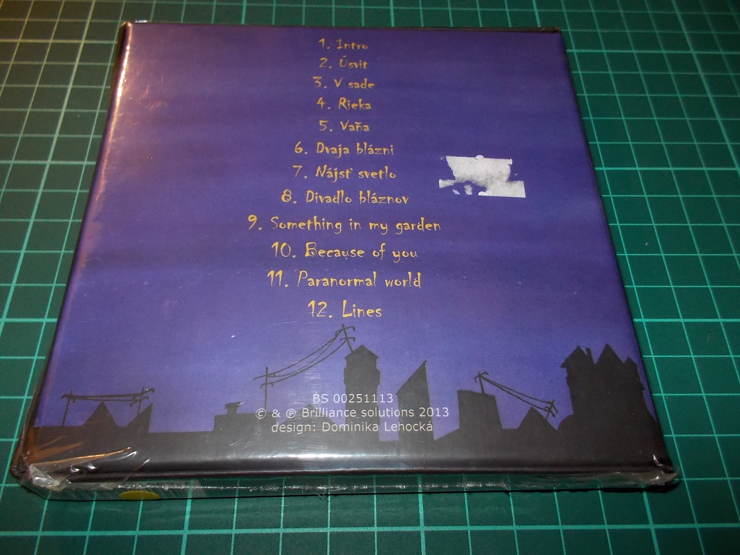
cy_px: 278
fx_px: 620
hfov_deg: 61.7
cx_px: 370
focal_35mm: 29
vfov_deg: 48.2
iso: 200
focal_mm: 4.1
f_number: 3.3
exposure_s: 1/30
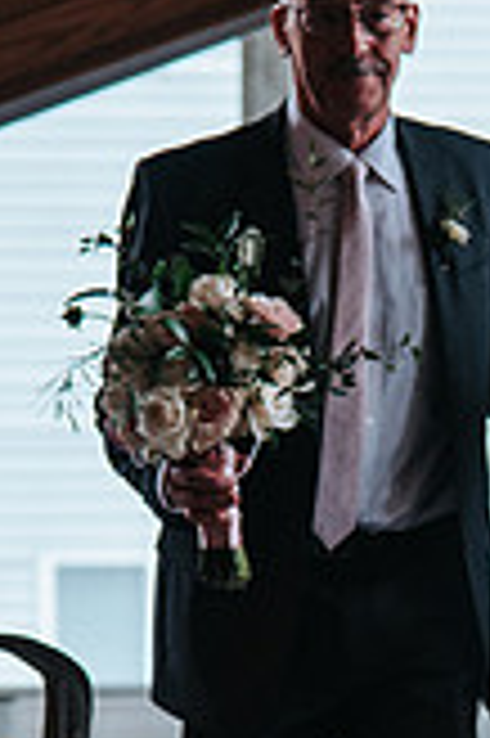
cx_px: 442
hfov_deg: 3.3
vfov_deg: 5.0
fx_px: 8490
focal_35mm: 415
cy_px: 515
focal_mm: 100
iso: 360
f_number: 4
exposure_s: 1/200
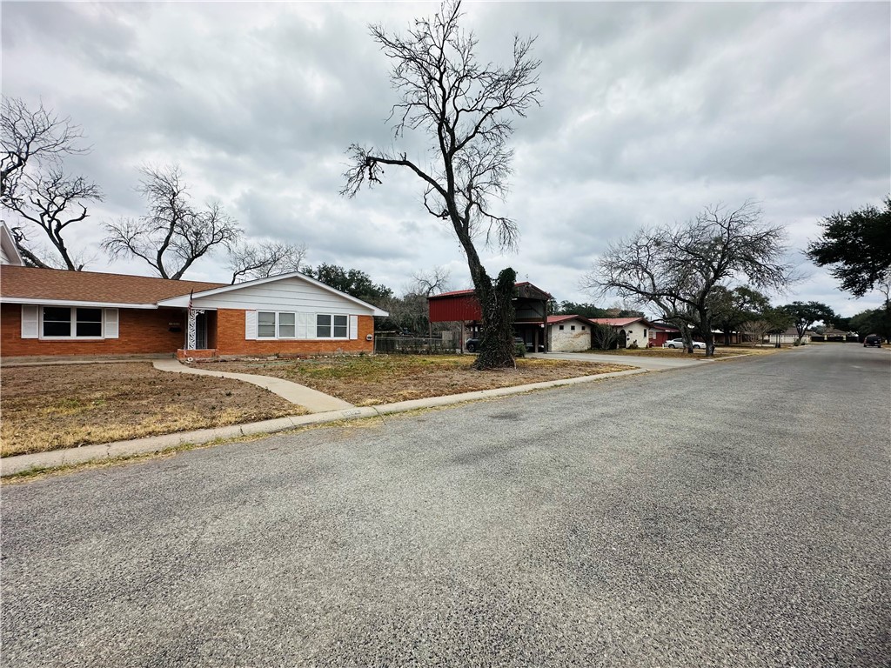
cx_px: 446
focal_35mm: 14
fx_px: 360
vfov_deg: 85.7
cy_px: 334
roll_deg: -0.6
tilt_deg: +0.3
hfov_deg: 102.1
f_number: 2.2
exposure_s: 1/1416
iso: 40
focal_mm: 2.22
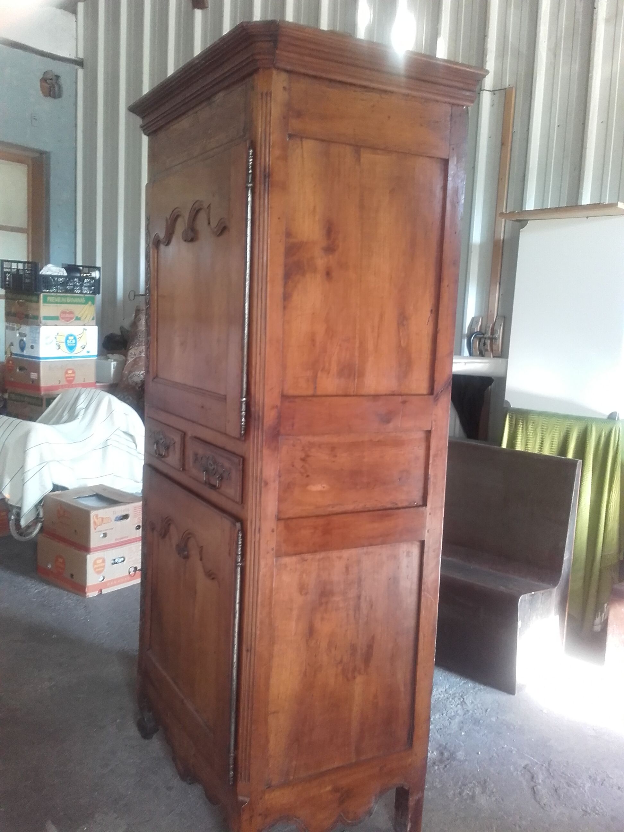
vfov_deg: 58.4
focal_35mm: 31
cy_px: 416
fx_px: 745
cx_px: 312
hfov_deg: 45.4
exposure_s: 1/16
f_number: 2.2
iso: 110
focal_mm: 3.3
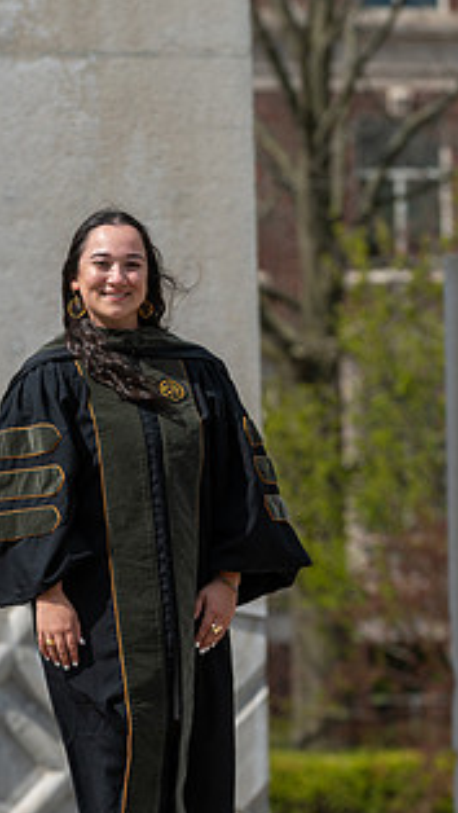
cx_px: 110
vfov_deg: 9.0
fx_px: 5173
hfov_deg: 5.1
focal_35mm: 240
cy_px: 469
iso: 125
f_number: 4.5
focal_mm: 160
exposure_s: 1/640
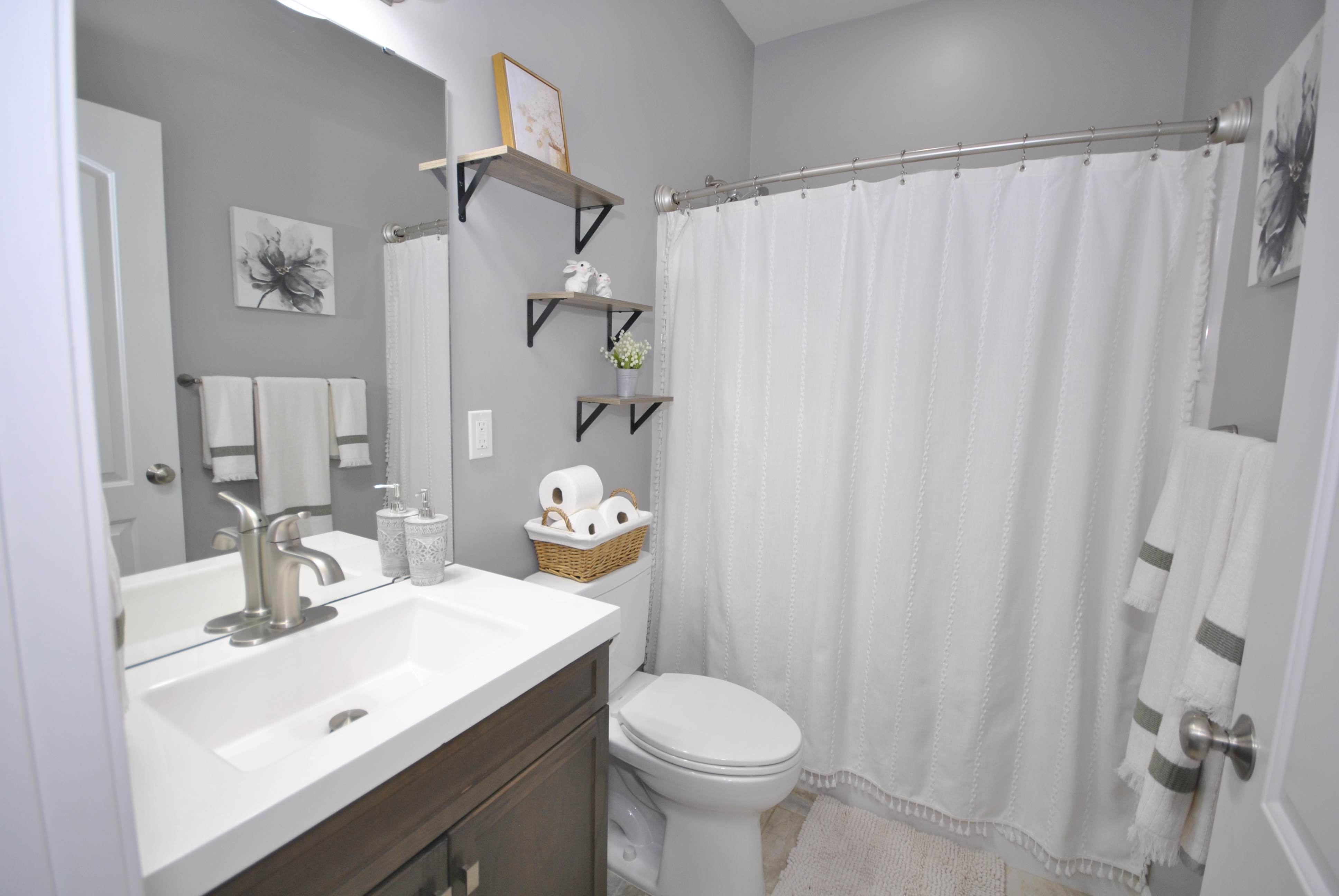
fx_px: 559
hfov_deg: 100.3
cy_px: 448
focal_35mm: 15
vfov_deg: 77.5
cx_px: 670
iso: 200
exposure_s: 1/40
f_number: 4
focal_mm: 10
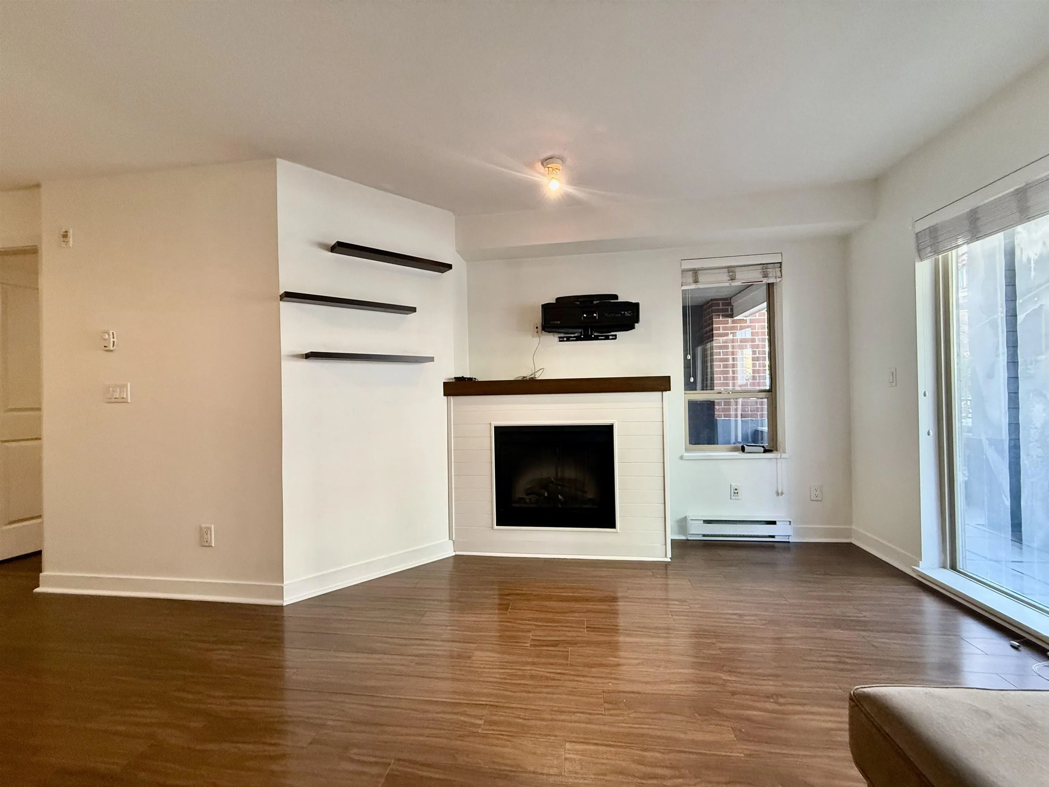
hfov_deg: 102.1
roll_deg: +0.7
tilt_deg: +0.4
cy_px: 394
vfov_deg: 85.7
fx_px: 424
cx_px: 524
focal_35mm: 14
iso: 320
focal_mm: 2.22
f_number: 2.2
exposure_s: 1/60
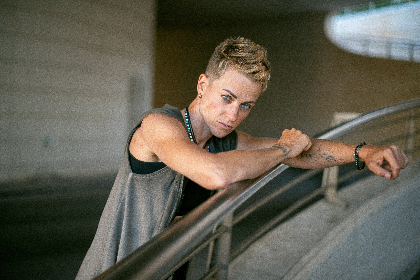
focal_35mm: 50
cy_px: 140
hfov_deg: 39.6
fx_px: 584
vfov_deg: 27.0
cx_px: 210
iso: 250
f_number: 1.4
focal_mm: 50
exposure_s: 1/250
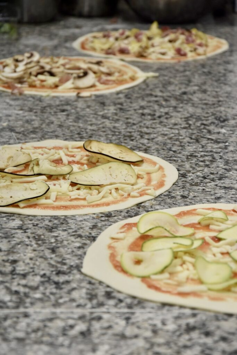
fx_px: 1333
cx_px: 118
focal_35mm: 135
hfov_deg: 10.2
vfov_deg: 15.2
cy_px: 178
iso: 800
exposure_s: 1/60
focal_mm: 90
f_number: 5.6
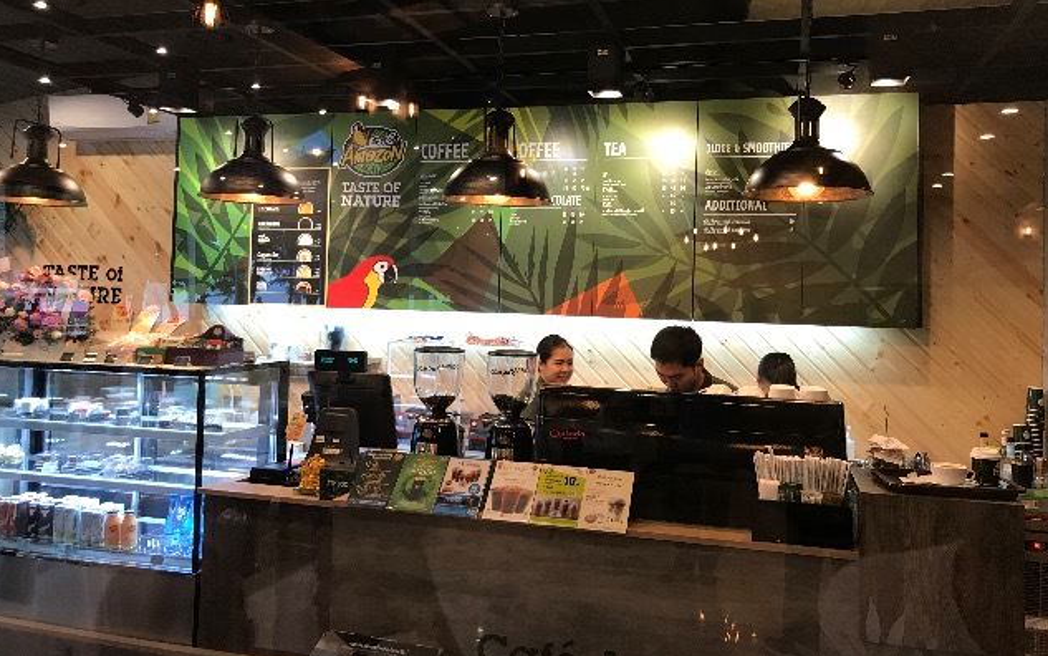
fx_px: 857
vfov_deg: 41.7
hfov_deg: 62.9
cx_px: 520
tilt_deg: +1.6
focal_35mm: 30
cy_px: 278
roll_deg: -1.6
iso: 40
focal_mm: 3.99
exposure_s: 1/17
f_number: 1.8
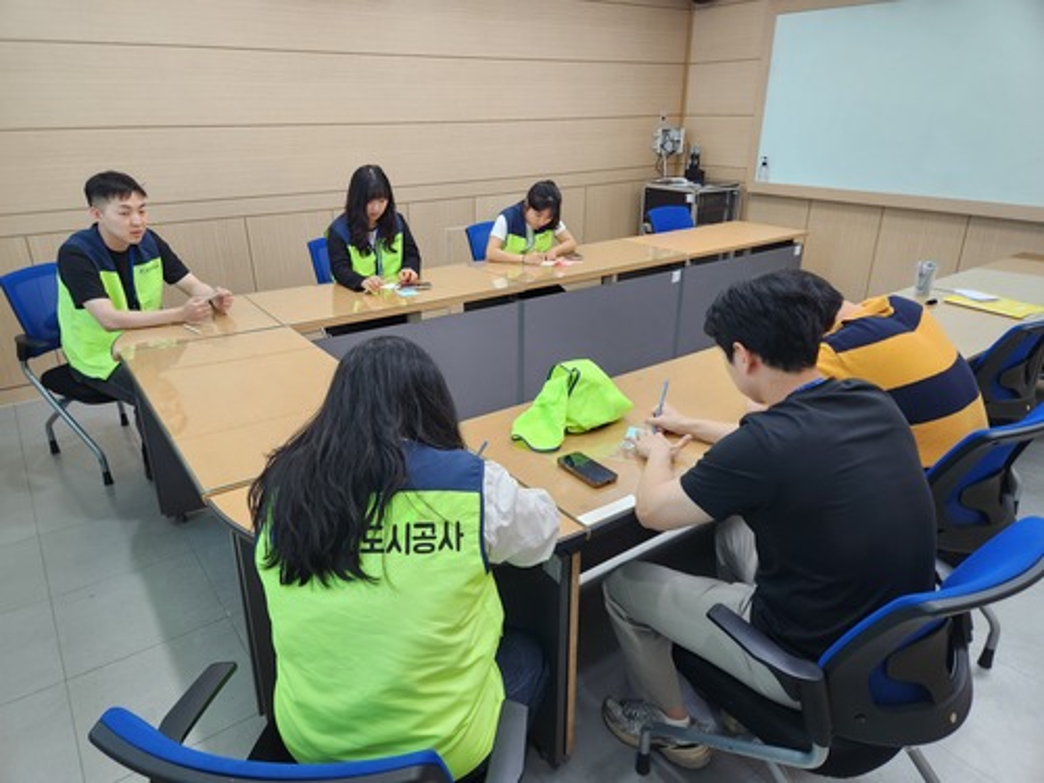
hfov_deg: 73.9
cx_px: 522
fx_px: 694
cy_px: 392
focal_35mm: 23
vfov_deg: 58.9
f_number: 1.8
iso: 100
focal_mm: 5.4
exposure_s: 1/120
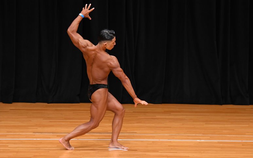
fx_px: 1904
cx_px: 127
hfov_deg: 7.6
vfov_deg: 4.8
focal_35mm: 276
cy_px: 79
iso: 3200
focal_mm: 180
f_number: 5.6
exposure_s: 1/400
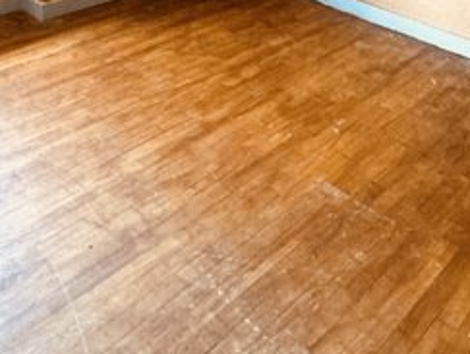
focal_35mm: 46
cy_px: -104
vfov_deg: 26.8
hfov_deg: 41.2
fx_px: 625
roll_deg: -3.0
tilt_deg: -13.2
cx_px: 232
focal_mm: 2.22
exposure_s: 1/60
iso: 500
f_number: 2.2
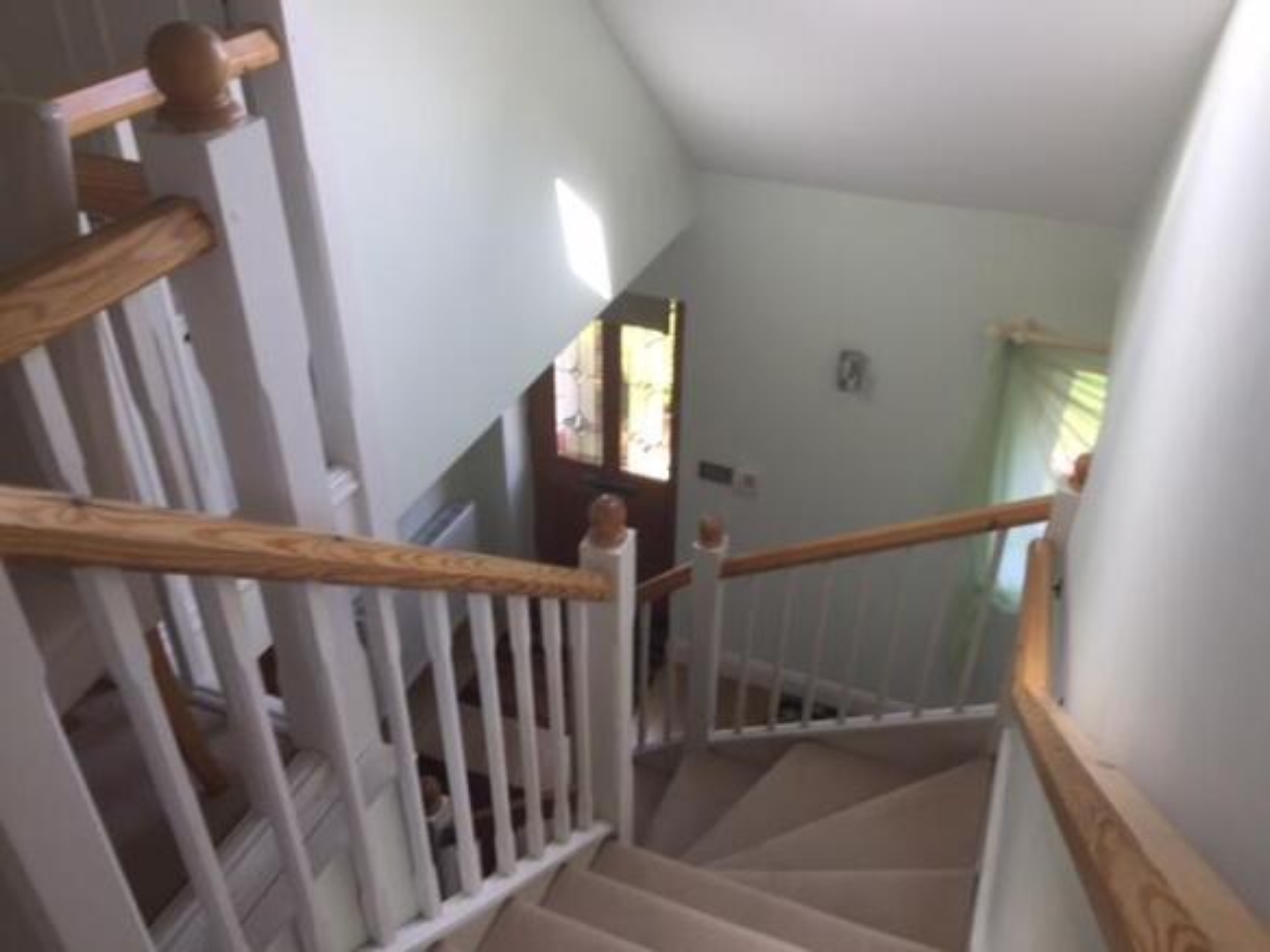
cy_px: 476
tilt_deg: -34.3
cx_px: 635
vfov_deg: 48.2
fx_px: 1064
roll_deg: +1.5
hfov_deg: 61.7
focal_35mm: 29
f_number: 2.2
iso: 40
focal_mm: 4.15
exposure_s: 1/100
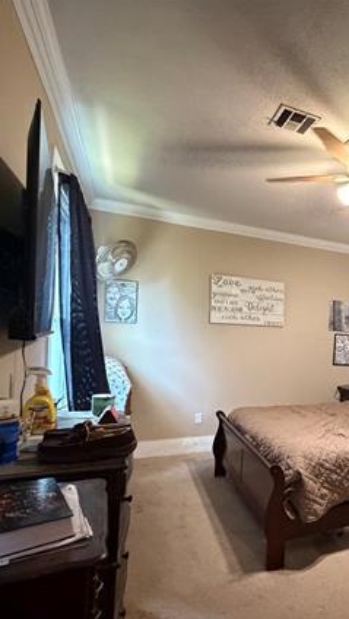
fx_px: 378
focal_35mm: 23
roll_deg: -2.6
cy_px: 342
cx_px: 327
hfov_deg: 44.2
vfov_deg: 78.4
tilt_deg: -1.7
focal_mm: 2.22
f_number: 2.2
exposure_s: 1/60
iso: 1250
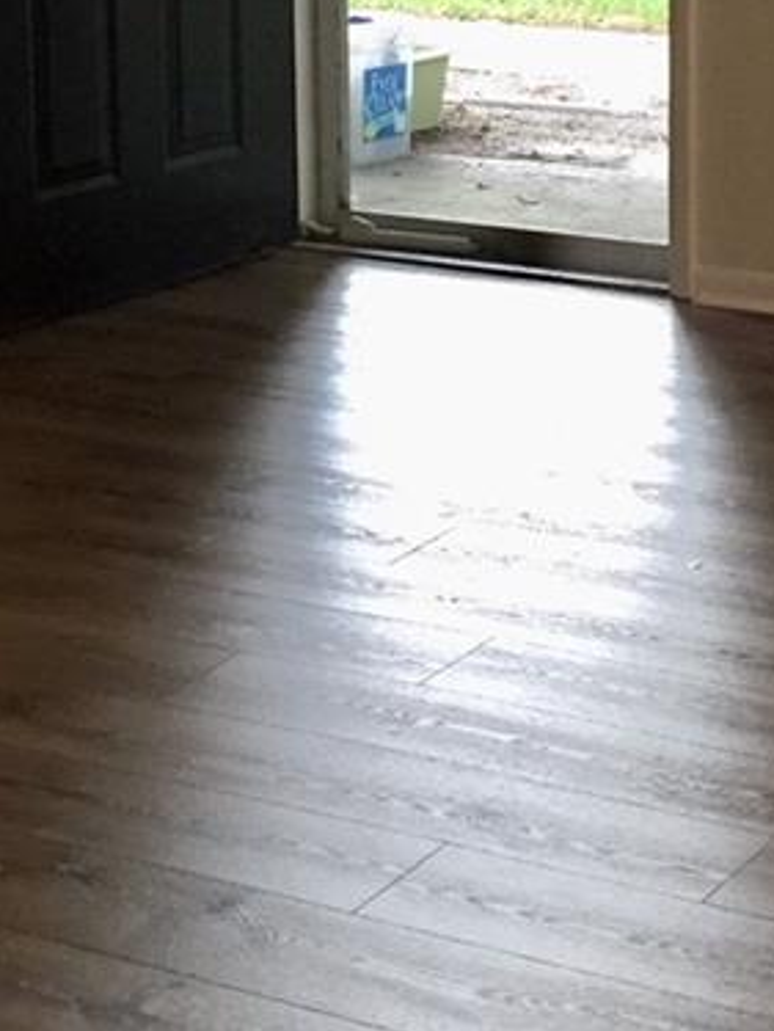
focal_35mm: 93
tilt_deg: -6.7
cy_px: 0
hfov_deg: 15.8
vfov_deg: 20.4
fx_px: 2769
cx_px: 620
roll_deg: +0.8
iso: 125
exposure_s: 1/30
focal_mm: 4.15
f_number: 2.2
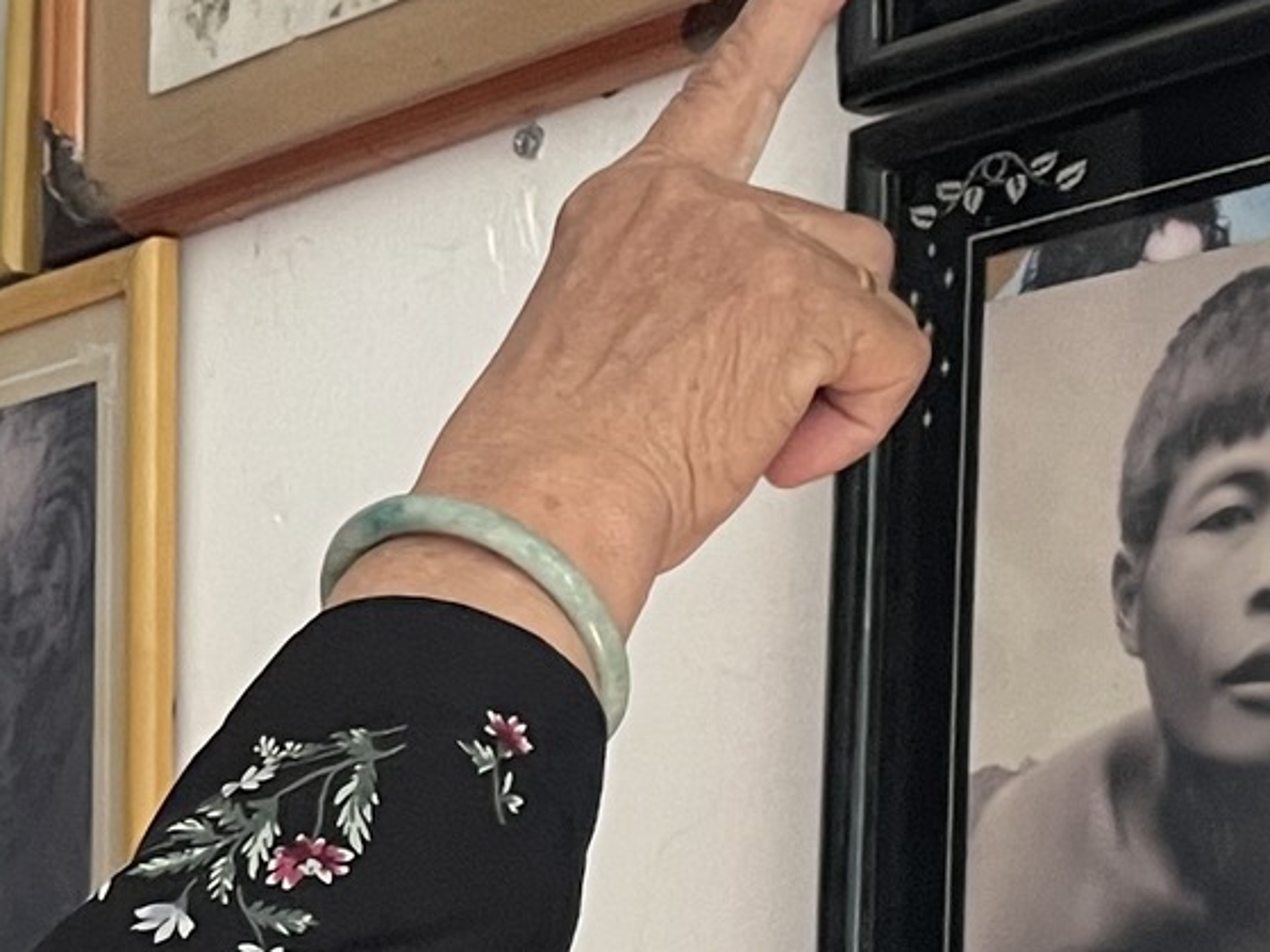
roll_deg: -1.8
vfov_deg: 12.4
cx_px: -311
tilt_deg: +8.4
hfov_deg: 15.8
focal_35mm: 119
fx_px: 4365
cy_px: 741
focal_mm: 4.2
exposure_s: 1/75
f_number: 1.6
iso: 125
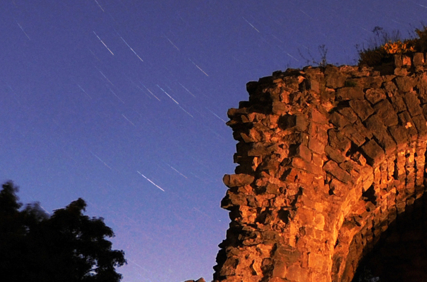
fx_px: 828
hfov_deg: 27.1
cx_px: 436
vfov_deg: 19.1
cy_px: 40
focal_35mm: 70
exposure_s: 256
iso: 200
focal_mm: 10
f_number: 5.6
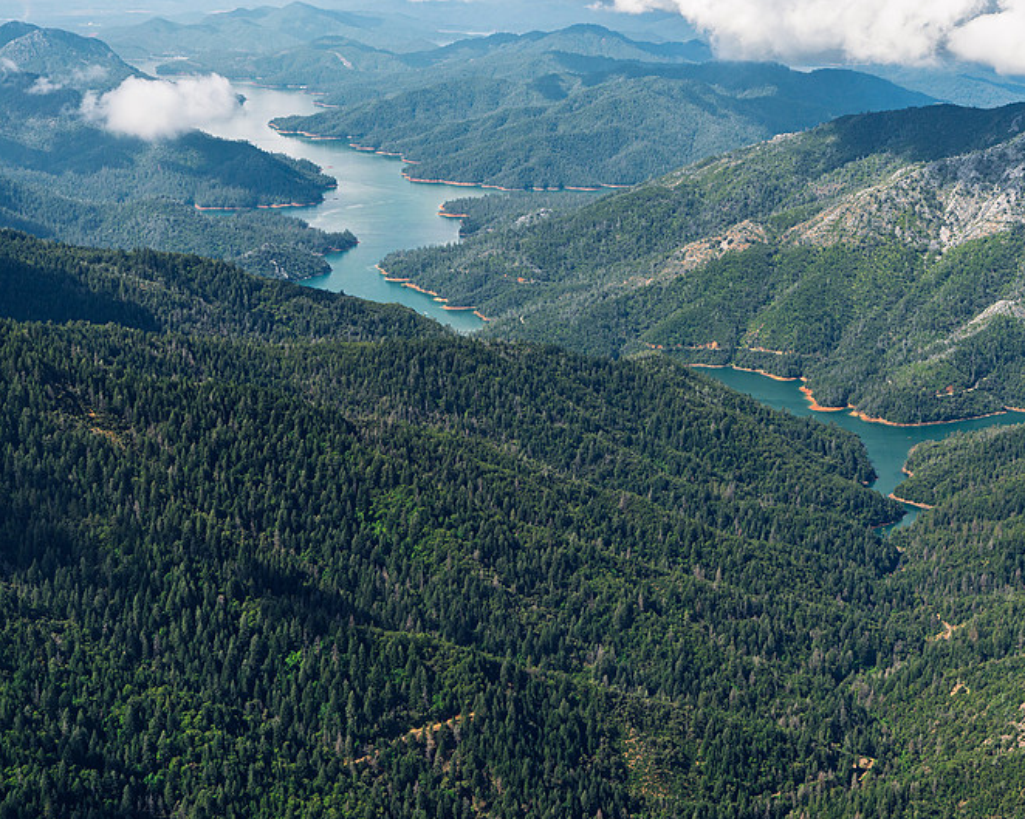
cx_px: 608
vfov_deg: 25.4
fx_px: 1819
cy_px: 410
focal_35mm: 60
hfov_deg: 31.4
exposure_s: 1/1000
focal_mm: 51
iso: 250
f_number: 6.3
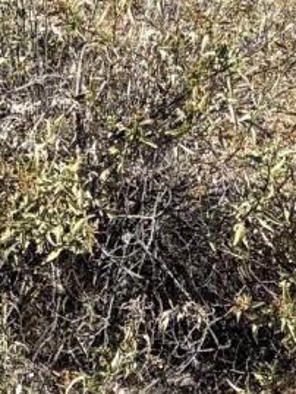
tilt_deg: -5.5
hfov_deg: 7.5
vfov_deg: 9.3
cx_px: 552
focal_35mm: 193
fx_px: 2199
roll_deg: -0.7
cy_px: -520
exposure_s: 1/2985
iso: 50
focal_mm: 5.96
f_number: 1.6
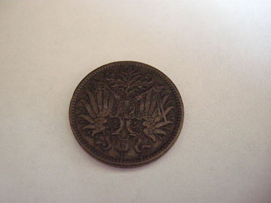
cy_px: 102
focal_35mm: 35
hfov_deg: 52.6
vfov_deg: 40.7
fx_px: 274
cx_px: 136
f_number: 2.7
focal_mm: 7.5
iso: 1600
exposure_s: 1/75.5
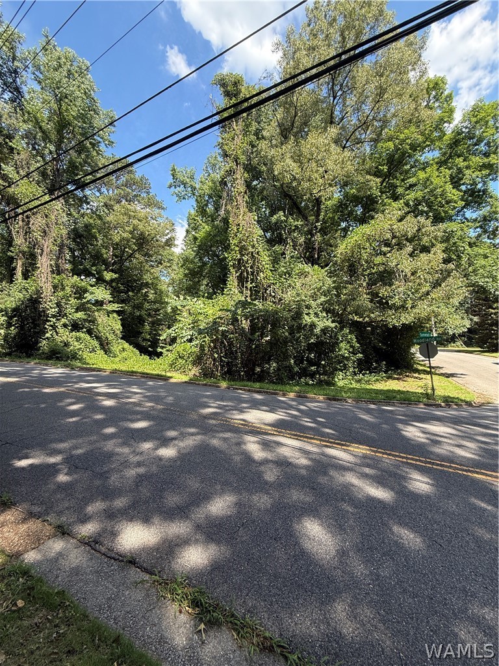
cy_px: 333
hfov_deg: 85.7
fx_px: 269
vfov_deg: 102.1
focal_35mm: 14
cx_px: 250
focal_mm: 2.22
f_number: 2.2
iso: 64
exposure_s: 1/318
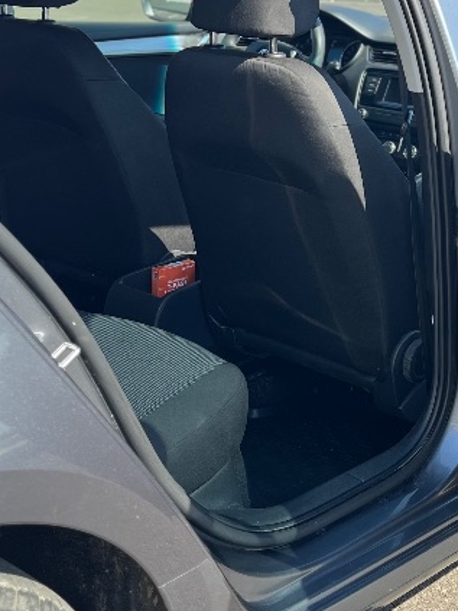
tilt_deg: -10.0
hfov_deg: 22.9
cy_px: 117
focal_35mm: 63
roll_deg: -2.4
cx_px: 370
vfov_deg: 30.0
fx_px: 1112
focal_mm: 5.1
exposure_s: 1/336
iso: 50
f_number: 1.6
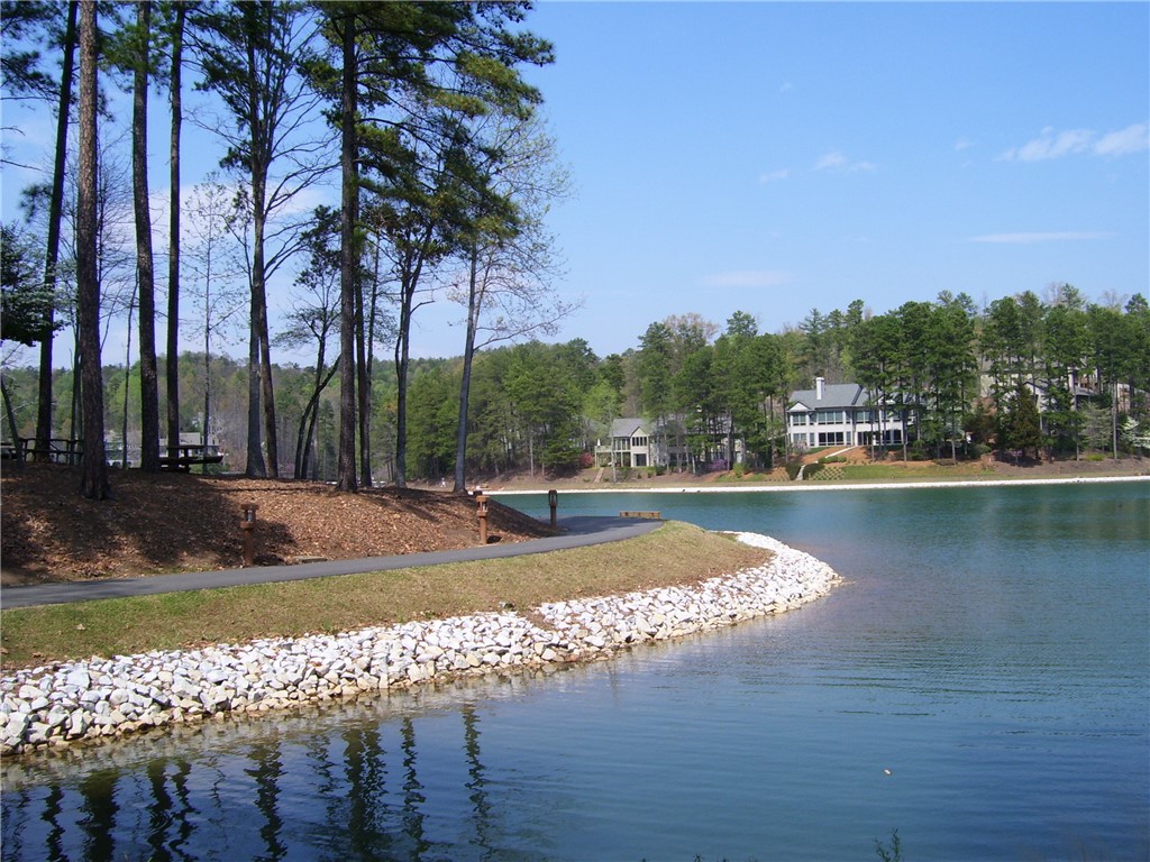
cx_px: 575
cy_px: 431
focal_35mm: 37
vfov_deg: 38.7
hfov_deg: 50.1
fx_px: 1229
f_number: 4.8
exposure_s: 1/500
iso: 80
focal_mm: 6
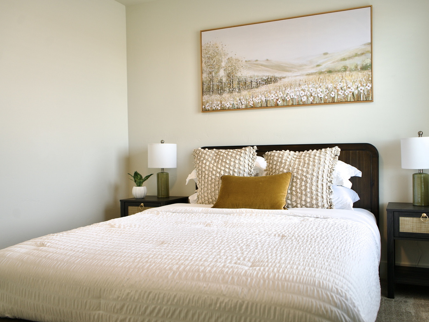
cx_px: 242
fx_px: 384
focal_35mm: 31
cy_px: 163
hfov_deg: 58.1
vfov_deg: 45.5
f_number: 4
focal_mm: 28
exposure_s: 1/160
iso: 400
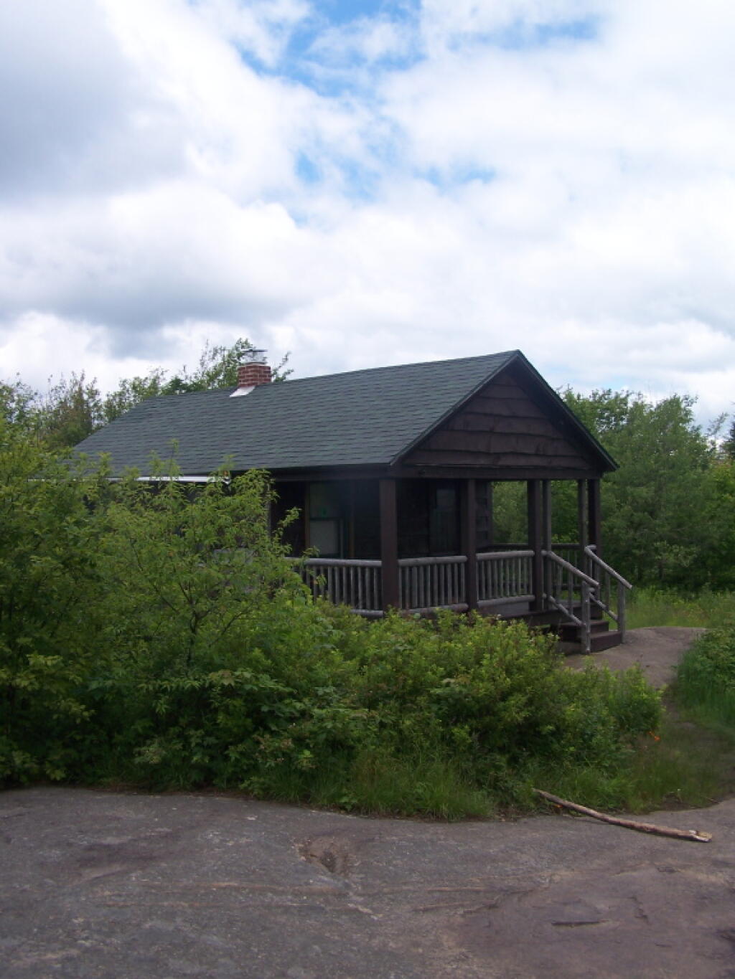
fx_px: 1076
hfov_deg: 37.7
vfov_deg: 49.0
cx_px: 368
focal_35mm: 38
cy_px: 490
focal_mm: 6.3
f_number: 4
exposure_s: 1/640
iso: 80
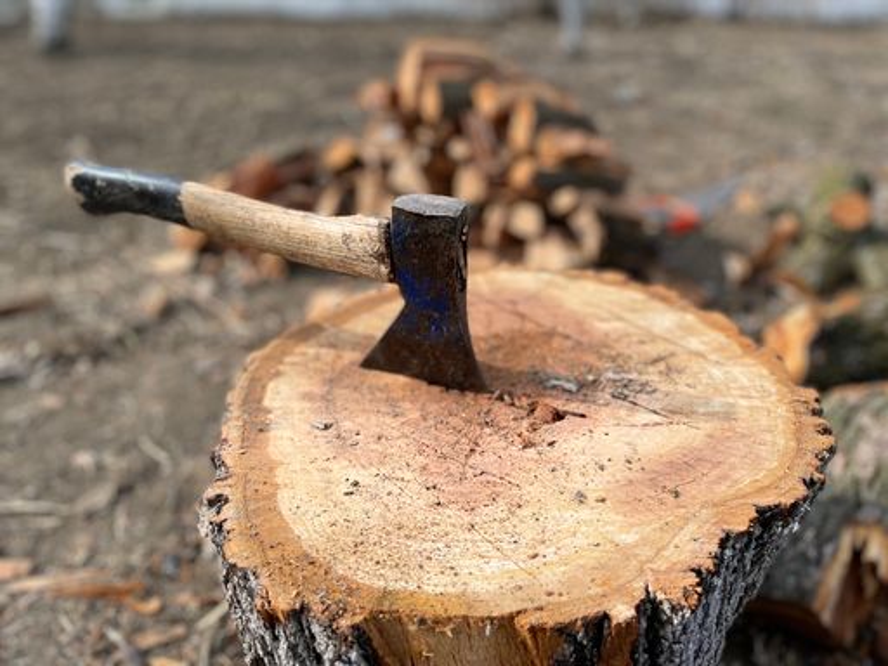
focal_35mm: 26
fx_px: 667
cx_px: 444
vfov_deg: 53.1
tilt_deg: -28.8
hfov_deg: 67.3
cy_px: 333
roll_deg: +0.1
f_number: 1.6
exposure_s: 1/2212
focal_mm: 4.2
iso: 50
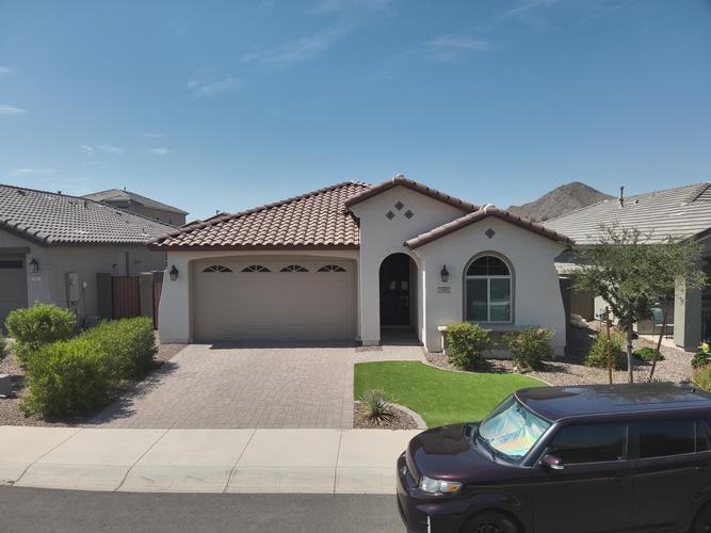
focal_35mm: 24
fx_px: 493
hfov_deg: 71.6
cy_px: 266
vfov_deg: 56.8
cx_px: 356
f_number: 2.8
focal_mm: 4.4
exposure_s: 1/1250
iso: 100
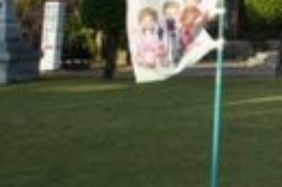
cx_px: 586
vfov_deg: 11.3
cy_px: -167
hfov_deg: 14.7
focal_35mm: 111
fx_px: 867
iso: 400
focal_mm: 24
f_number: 16
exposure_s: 1/200
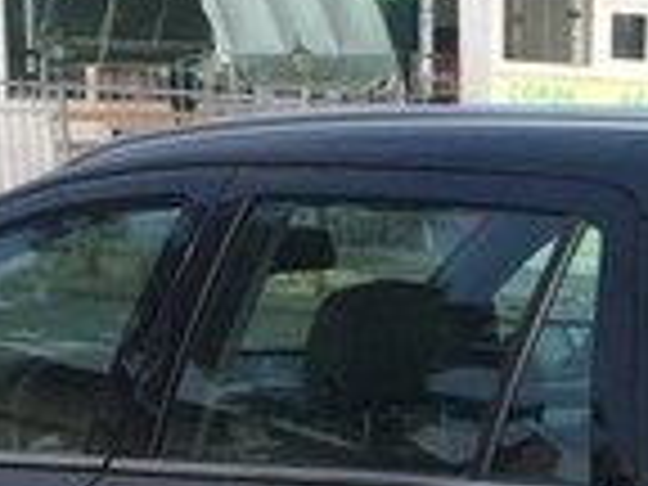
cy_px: 794
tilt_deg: -18.3
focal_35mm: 133
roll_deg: -2.5
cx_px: 824
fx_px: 2490
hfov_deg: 14.3
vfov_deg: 10.6
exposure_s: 1/1109
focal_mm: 4.15
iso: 32
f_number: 2.2
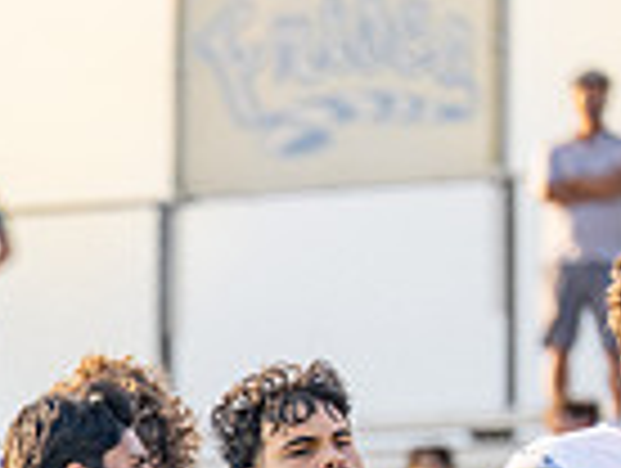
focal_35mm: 636
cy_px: 880
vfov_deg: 2.3
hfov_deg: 3.1
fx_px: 11430
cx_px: -274
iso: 320
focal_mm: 142
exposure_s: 1/2000
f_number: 2.8
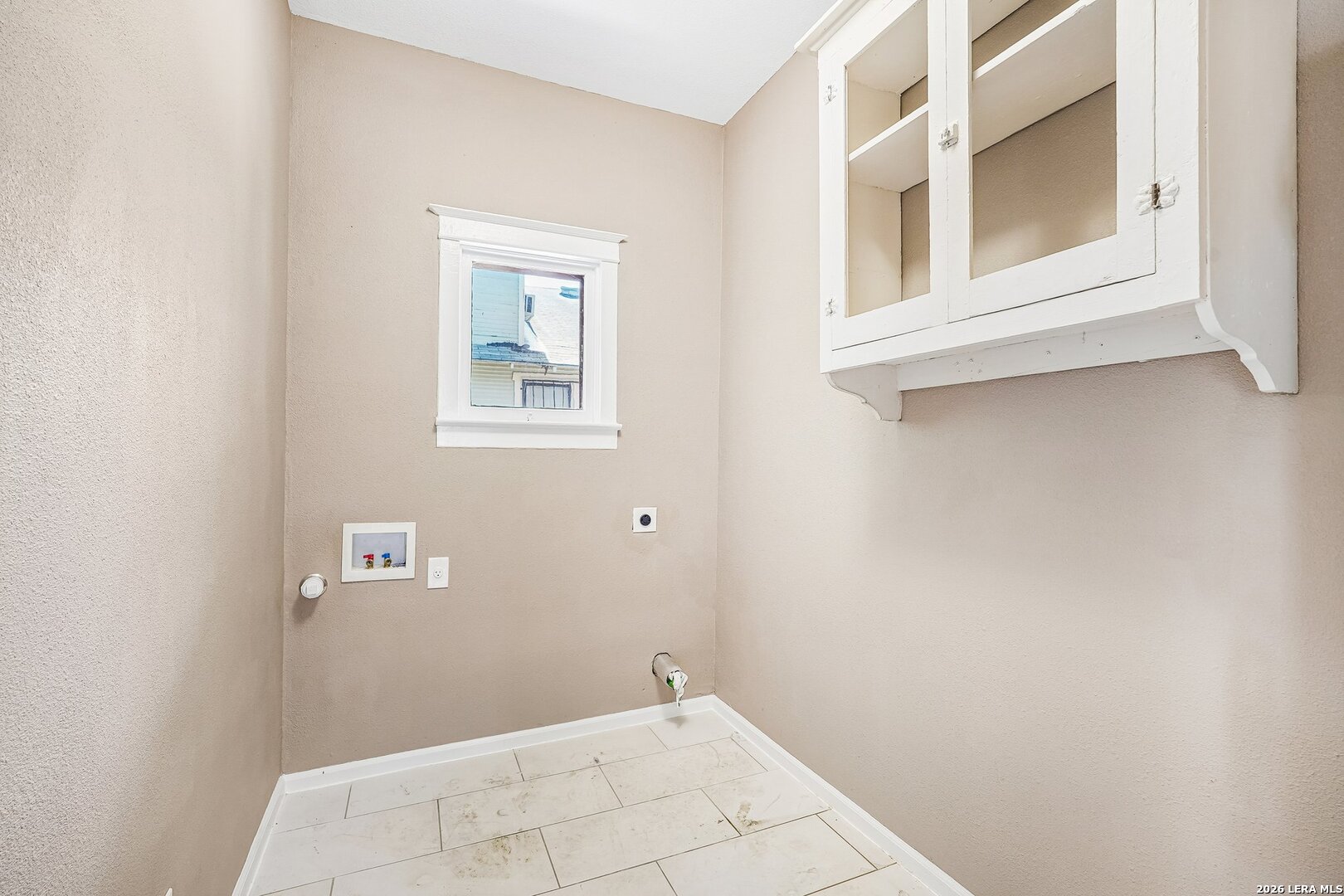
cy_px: 448
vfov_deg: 73.7
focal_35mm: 16
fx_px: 597
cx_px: 672
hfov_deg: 96.7
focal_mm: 16
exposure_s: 1/4
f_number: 8
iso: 400
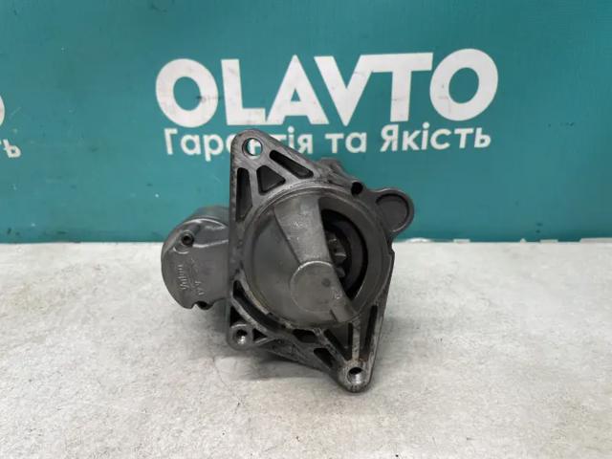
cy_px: 230
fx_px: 460
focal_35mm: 26
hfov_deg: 67.3
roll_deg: +3.7
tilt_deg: -24.8
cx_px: 306
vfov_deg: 53.1
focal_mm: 4.2
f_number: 1.6
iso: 125
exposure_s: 1/100
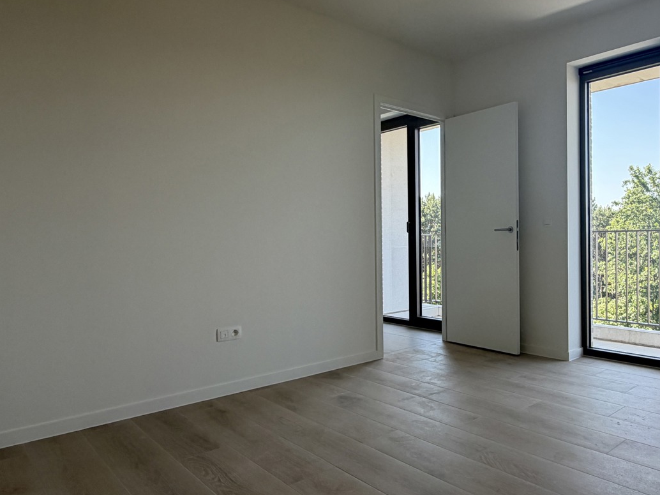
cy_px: 243
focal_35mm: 26
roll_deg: +1.3
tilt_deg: -1.2
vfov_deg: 53.0
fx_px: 496
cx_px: 445
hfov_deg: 65.4
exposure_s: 1/121
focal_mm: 2.22
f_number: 2.2
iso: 64
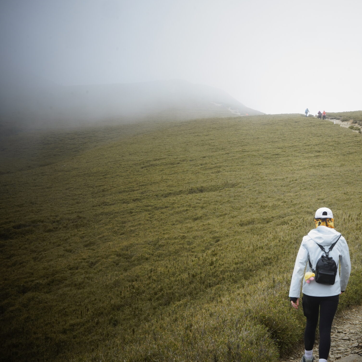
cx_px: 304
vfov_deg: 20.4
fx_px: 1006
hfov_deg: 20.1
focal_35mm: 85
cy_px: 166
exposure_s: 1/250
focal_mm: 59
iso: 400
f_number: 18
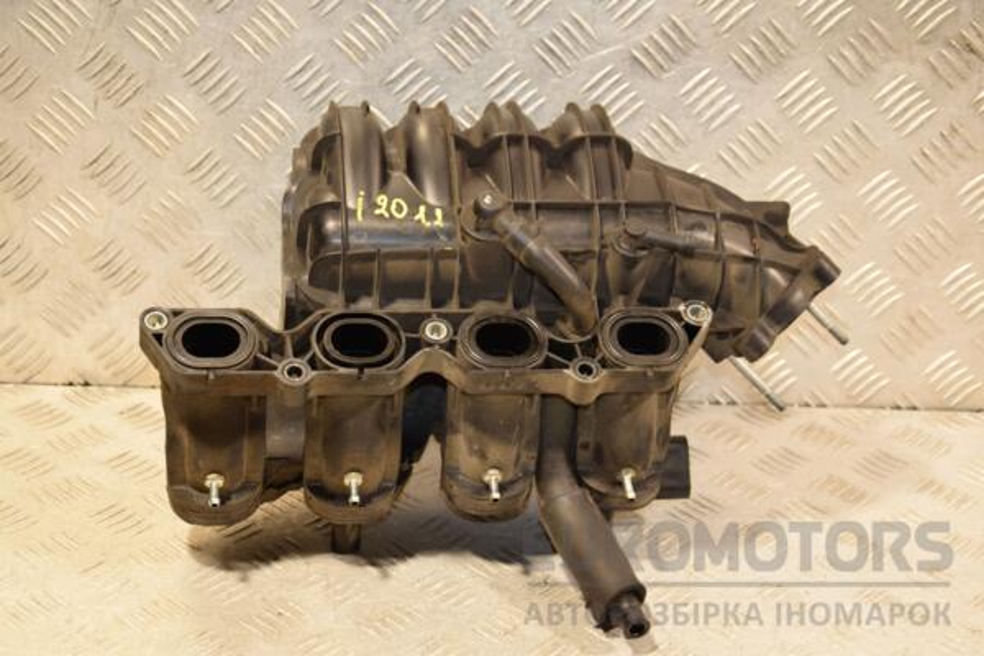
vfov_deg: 18.9
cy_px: 328
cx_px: 492
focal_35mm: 72
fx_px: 1968
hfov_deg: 28.1
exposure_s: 1/125
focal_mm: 48
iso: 800
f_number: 4.8
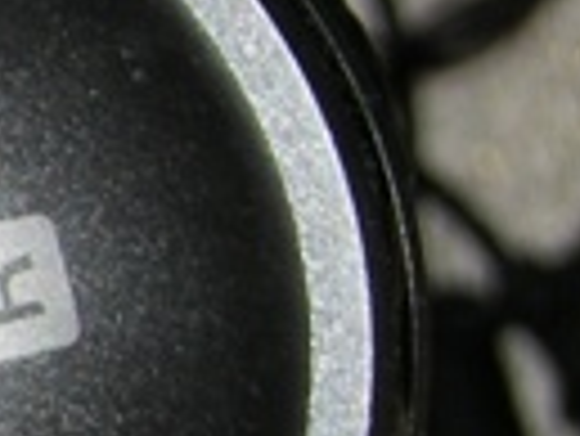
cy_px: 526
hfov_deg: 4.9
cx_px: -1263
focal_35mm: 382
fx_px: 6406
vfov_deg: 3.9
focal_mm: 10.1
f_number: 3.1
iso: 64
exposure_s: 1/60
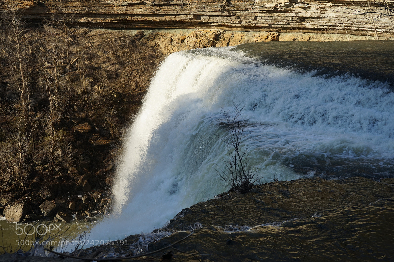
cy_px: 131
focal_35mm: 44
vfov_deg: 30.5
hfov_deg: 44.5
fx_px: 481
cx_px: 197
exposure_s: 1/200
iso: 100
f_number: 6.3
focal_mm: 44
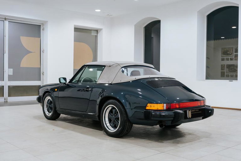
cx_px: 120
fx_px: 281
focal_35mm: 42
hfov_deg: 46.4
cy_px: 80
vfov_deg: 31.9
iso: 2000
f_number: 2.8
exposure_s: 1/125
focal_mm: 42
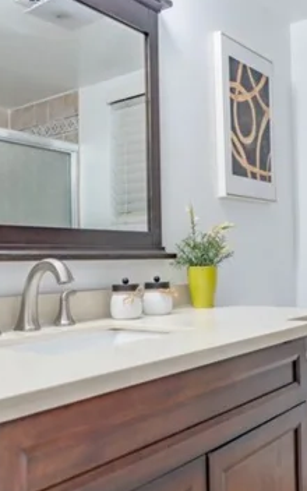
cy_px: 259
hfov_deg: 32.6
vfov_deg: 50.4
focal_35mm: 39
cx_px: 196
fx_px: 522
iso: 125
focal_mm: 16
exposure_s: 1/50
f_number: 4
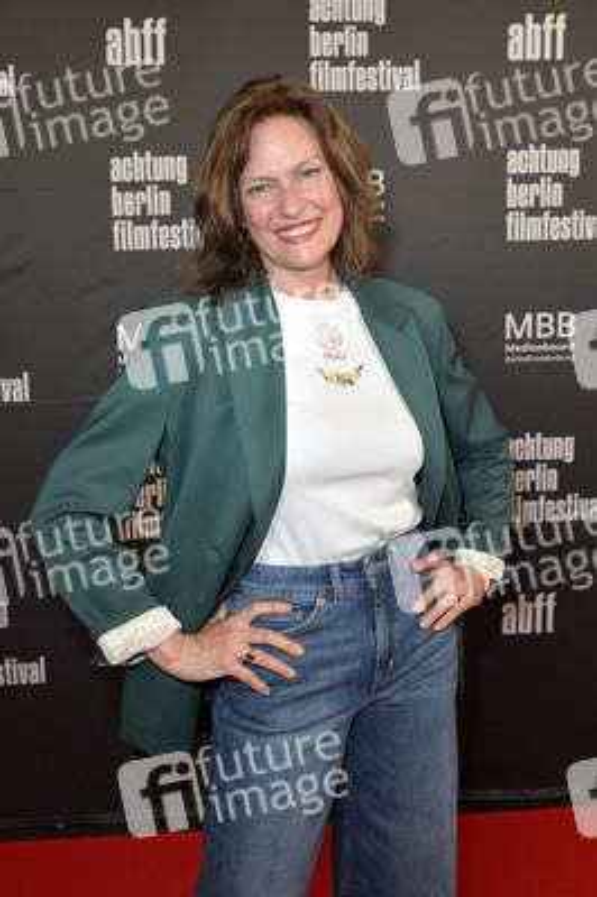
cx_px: 298
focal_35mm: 32
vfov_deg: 58.8
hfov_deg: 41.0
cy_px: 448
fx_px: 797
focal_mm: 32
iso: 1600
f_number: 6.3
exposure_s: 1/250
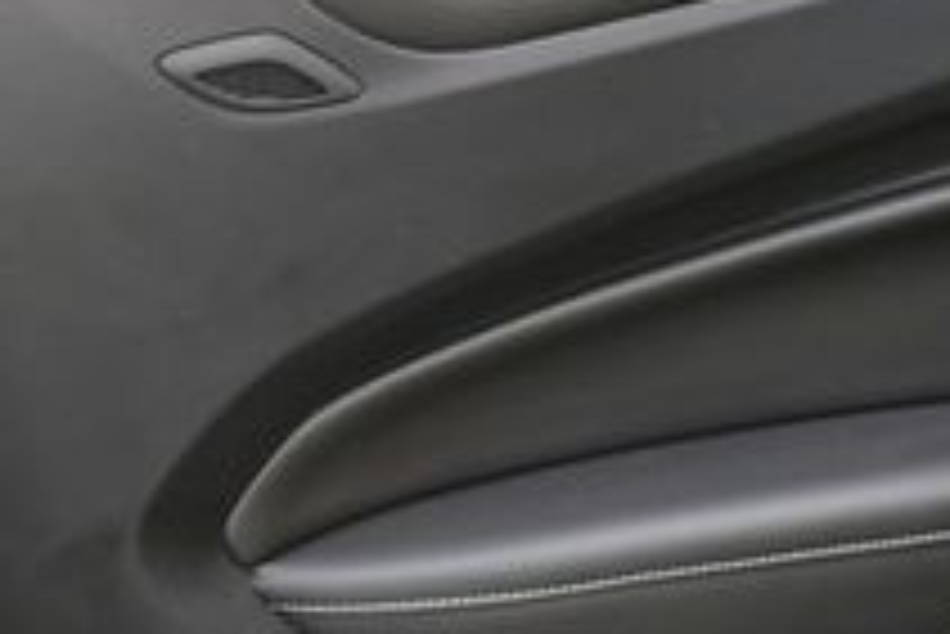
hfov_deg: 18.1
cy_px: 337
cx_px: 1009
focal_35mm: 109
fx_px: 2878
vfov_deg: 12.6
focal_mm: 18
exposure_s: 1/250
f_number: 4
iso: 400
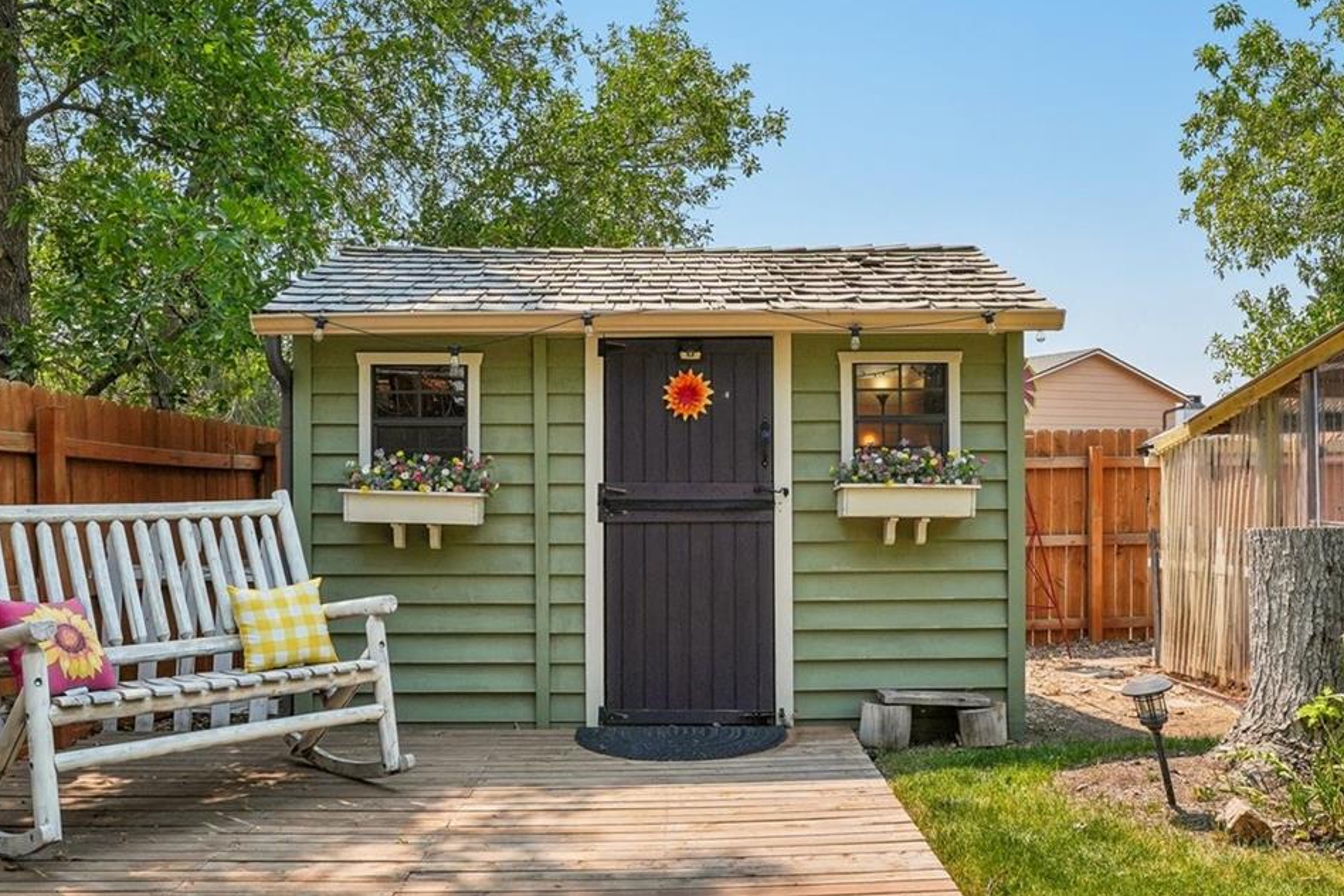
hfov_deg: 65.8
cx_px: 693
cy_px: 431
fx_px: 1039
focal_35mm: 28
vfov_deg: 46.6
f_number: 8
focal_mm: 11
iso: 100
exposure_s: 1/350
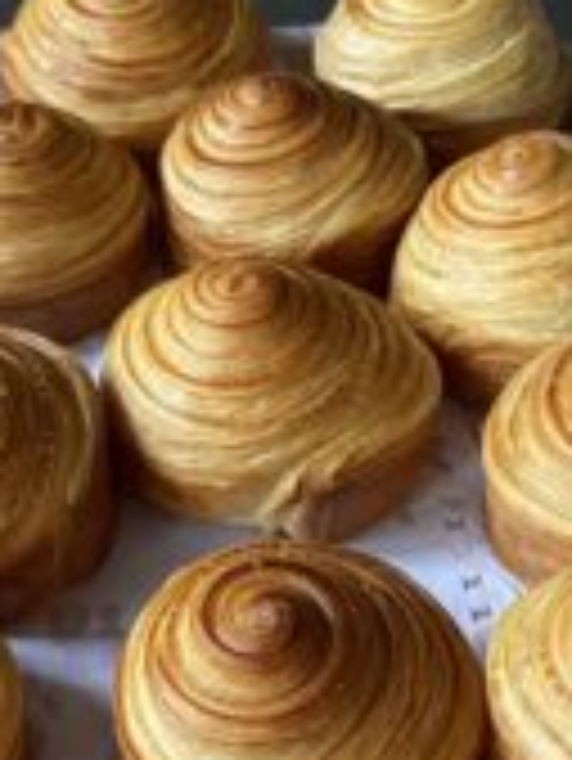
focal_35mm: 77
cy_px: 513
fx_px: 1694
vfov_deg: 25.2
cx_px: 106
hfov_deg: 19.0
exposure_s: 1/60
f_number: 1.8
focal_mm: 4.25
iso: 320
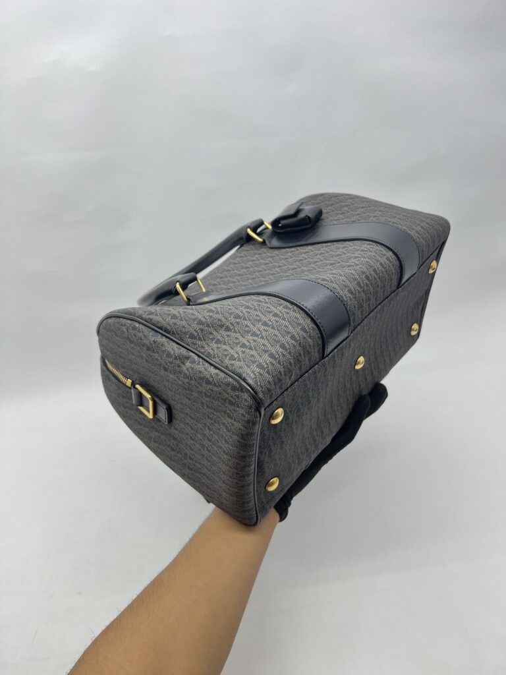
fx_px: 507
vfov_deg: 67.3
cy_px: 338
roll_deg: +6.2
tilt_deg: -26.0
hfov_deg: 53.1
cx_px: 253
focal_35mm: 26
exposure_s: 1/100
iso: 50
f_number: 1.5
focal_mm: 5.7
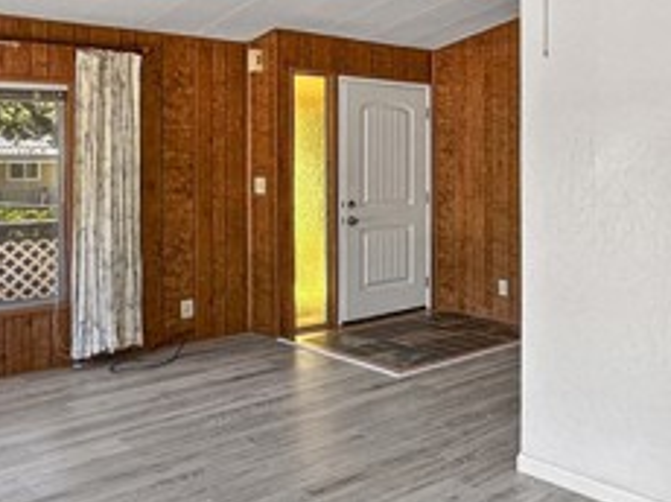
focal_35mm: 39
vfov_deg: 36.5
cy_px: 184
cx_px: 557
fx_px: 755
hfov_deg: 45.0
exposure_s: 1/105
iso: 40
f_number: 2.2
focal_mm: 2.22
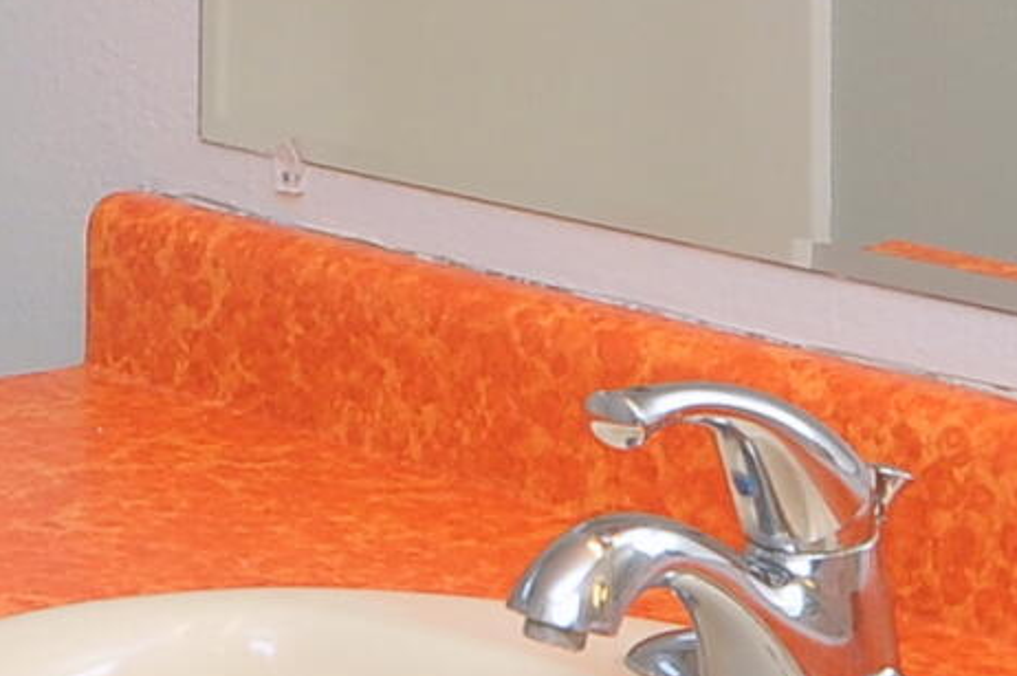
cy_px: -440
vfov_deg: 11.1
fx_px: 3302
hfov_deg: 16.7
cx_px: -225
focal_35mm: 117
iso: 640
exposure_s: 1/50
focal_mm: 18
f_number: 11
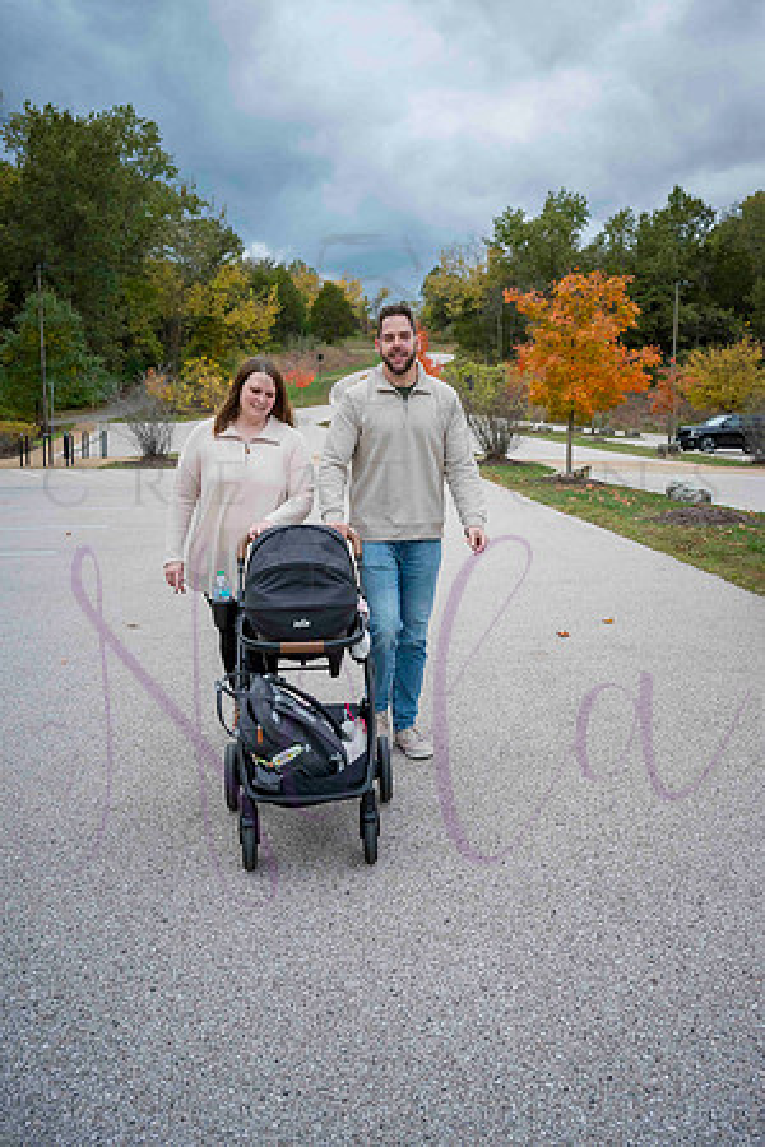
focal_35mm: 34
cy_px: 574
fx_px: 1068
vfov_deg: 56.5
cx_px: 382
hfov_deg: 39.4
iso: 400
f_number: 5.6
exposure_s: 1/640
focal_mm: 33.5
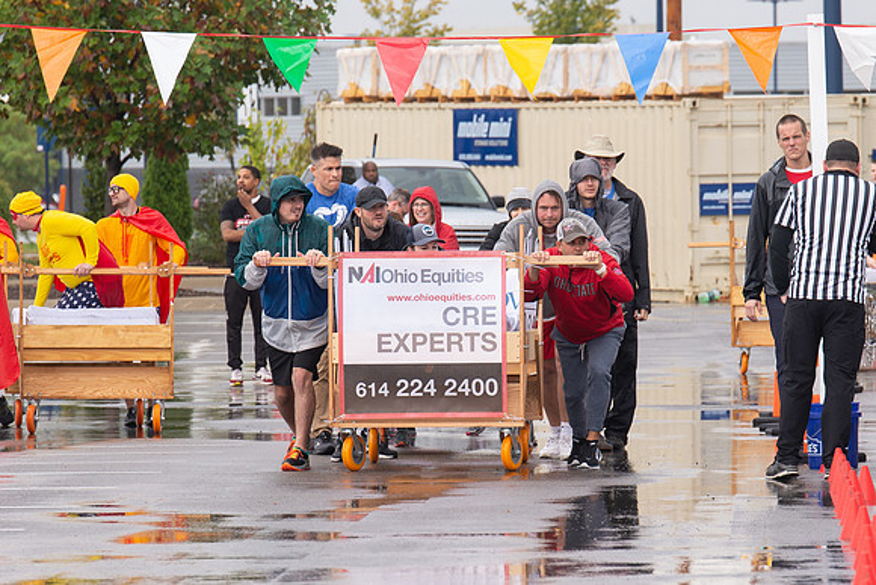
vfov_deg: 3.8
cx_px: 501
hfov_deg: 5.7
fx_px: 8860
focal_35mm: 364
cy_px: 392
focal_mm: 200
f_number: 7.1
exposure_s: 1/500
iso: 400
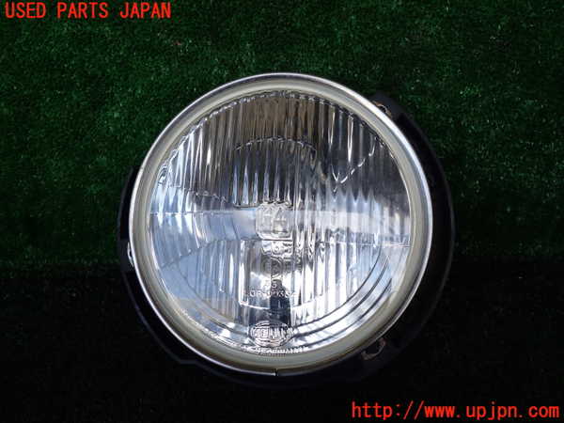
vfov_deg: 46.8
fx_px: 489
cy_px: 212
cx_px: 282
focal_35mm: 30
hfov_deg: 60.0
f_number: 3.2
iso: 100
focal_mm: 5.4
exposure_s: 1/125
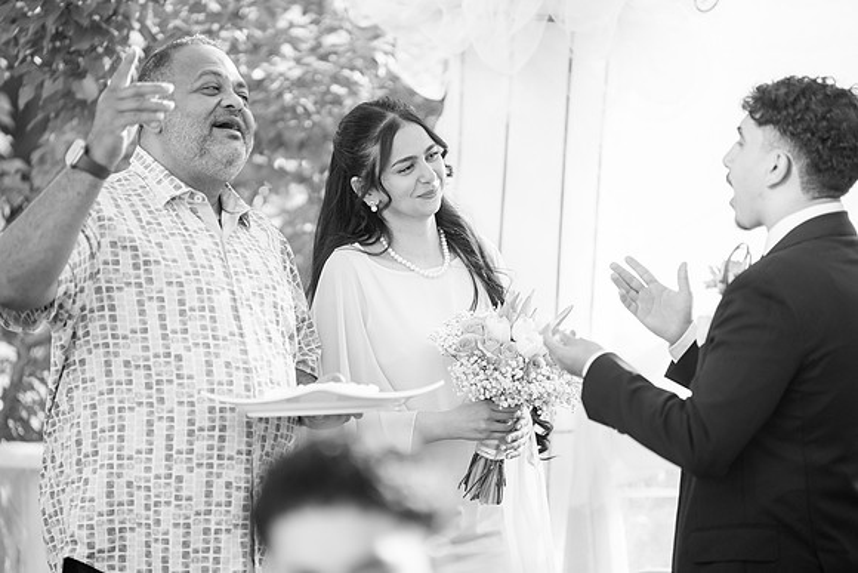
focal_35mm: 150
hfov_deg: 13.7
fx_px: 3576
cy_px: 286
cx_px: 429
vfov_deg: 9.2
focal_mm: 150
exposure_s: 1/2500
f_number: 2
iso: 320
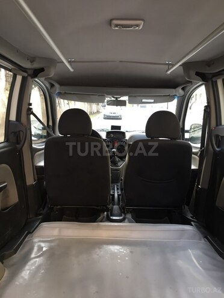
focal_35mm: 29
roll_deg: -0.2
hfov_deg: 48.2
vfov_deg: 61.7
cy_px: 149
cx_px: 112
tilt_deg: -8.9
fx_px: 250
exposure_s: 1/33
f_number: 2.2
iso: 32
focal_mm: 4.15
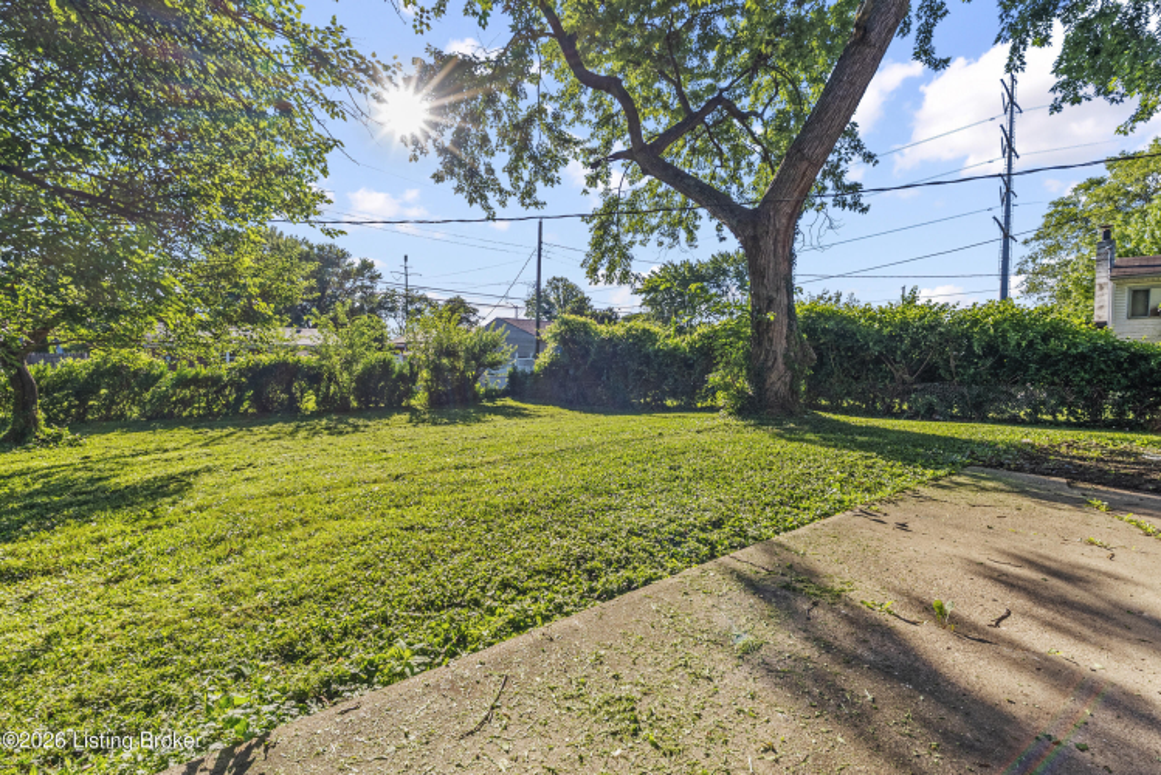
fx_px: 516
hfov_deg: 96.7
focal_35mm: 16
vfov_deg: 73.8
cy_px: 388
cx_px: 580
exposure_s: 1/125
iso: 400
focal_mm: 16
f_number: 11
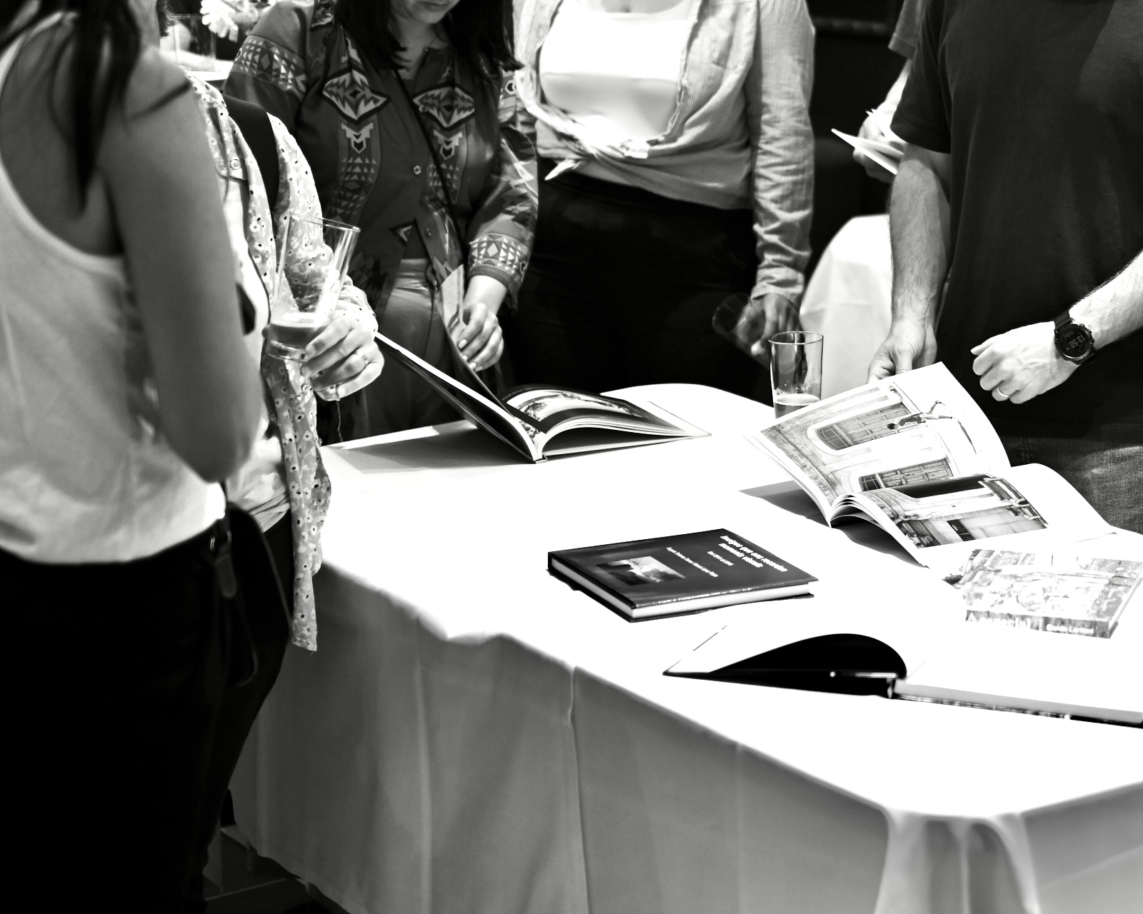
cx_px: 953
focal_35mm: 76
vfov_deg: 20.1
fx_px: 2571
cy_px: 258
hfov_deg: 24.6
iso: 400
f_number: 2.2
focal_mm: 40
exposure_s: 1/100
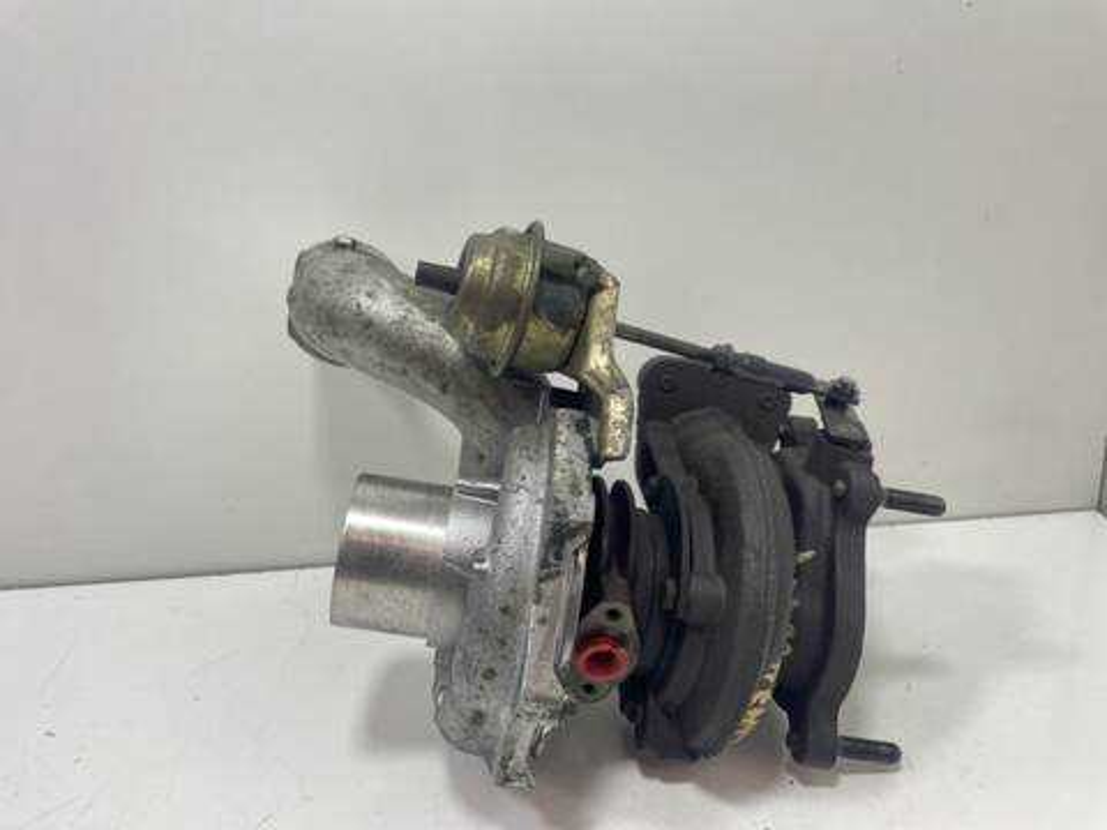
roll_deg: +3.8
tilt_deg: -19.9
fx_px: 831
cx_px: 554
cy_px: 415
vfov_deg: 53.1
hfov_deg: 67.3
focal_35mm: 26
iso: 125
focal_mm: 4.2
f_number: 1.6
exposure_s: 1/100
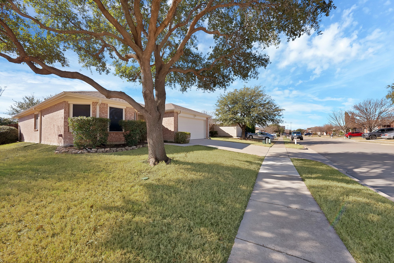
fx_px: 131
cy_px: 132
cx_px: 197
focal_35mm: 12
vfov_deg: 90.1
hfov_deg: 112.6
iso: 640
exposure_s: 1/200
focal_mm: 12
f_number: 9
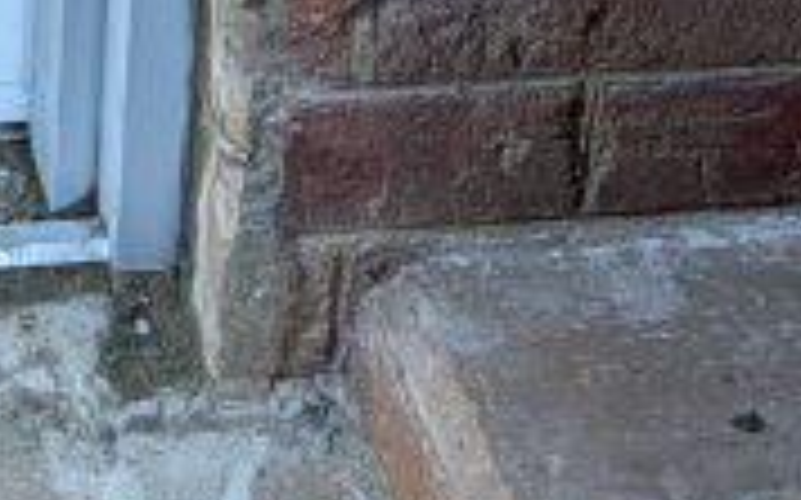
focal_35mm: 172
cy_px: -1923
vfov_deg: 5.7
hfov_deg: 11.5
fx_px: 3752
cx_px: -544
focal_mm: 6.9
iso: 81
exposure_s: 1/49.2
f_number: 1.68
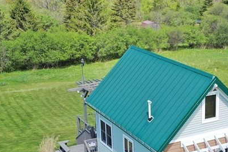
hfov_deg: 26.7
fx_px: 475
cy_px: 107
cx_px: 167
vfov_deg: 18.1
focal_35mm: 75
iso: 100
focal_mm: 10.26
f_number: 5
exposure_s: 1/320
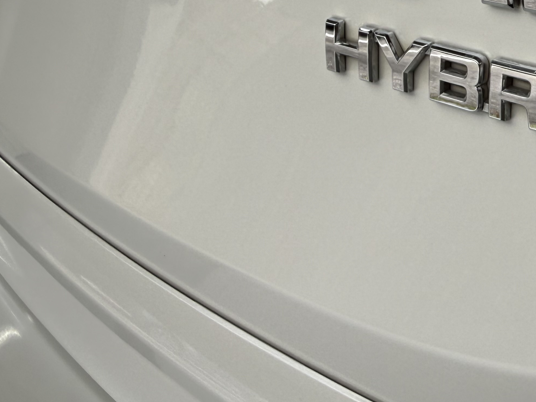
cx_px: 527
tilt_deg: -20.5
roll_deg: +1.2
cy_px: 50
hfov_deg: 35.5
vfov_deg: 28.7
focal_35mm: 49
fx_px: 759
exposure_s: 1/173
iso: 40
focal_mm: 2.22
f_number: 2.2
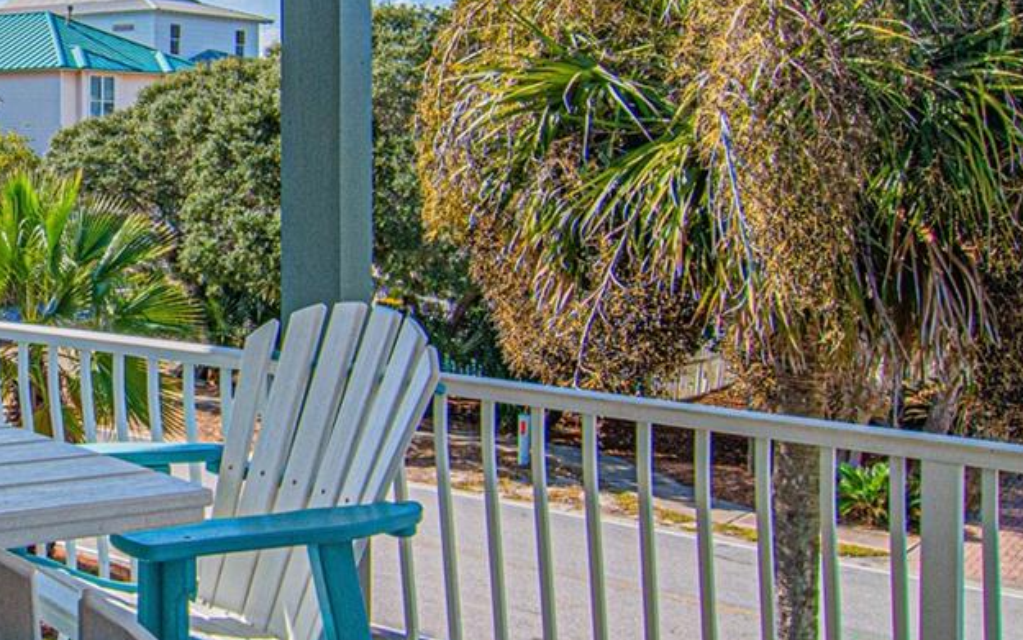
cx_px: -113
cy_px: 333
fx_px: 1310
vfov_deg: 27.4
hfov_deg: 36.0
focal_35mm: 47
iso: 320
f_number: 11
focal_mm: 12
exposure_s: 1/400
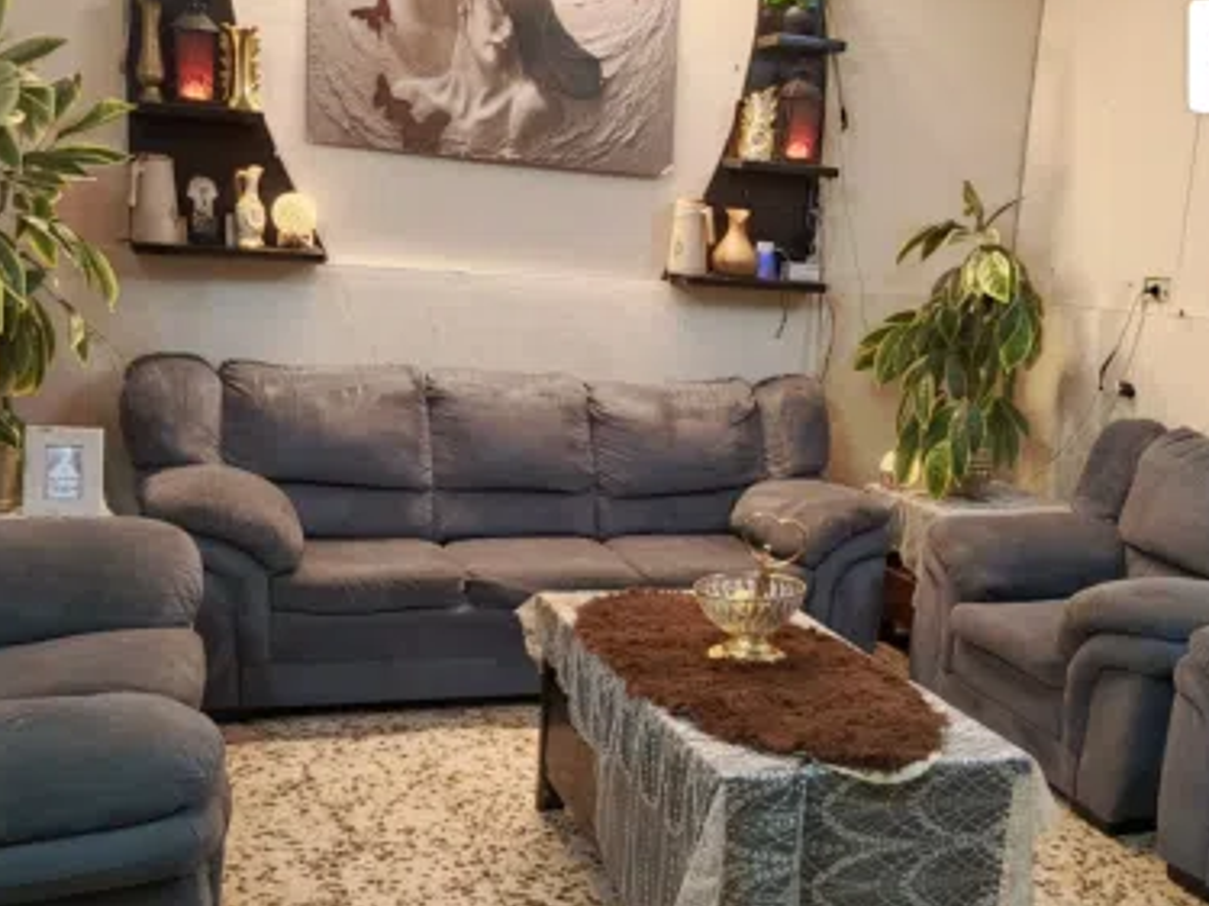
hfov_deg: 45.6
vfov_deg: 34.9
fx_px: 1432
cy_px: 577
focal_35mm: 41
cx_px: 703
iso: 851
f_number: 1.75
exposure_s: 1/50
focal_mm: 5.25
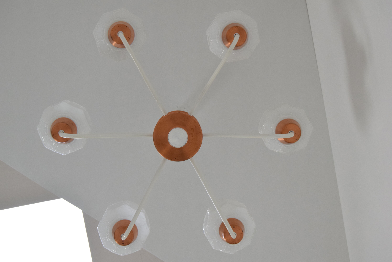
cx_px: 196
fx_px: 621
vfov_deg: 23.8
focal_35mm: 57
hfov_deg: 35.0
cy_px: 131
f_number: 8
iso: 1600
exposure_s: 1/100
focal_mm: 38
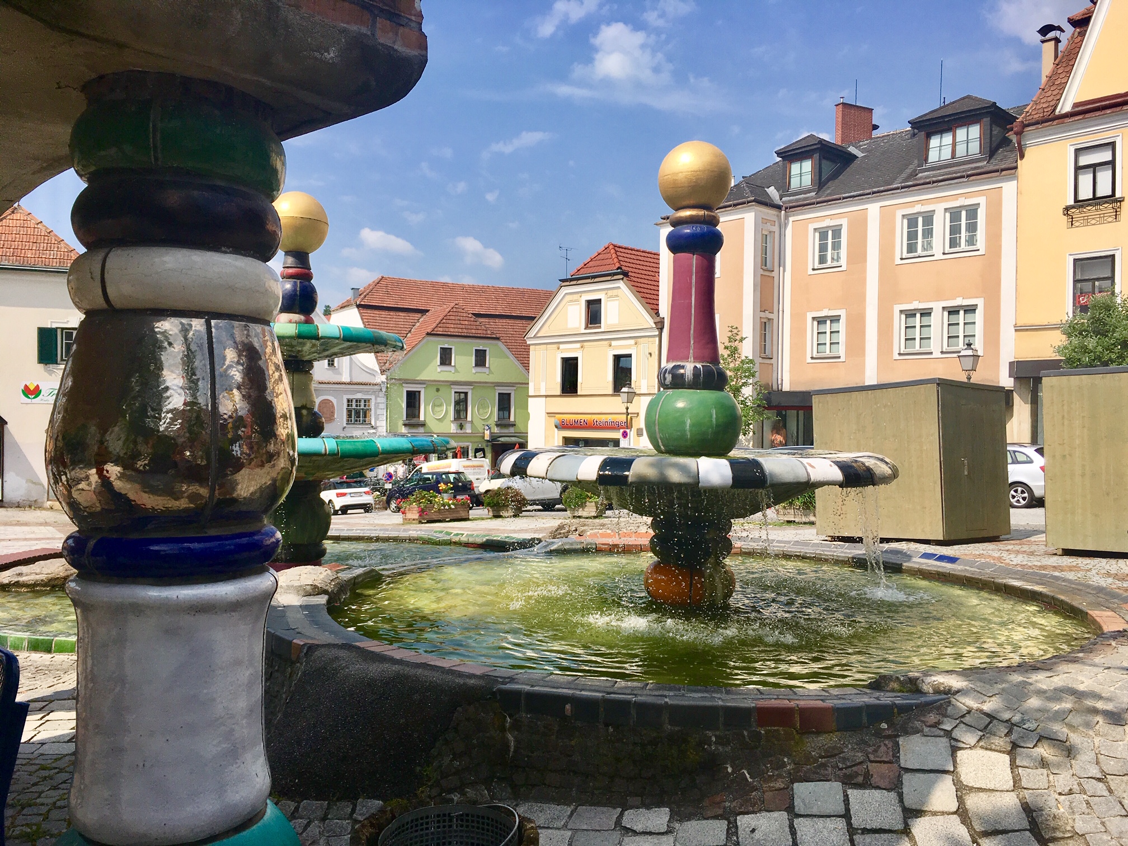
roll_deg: -0.3
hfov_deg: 61.7
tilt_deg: -0.2
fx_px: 945
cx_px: 564
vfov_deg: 48.2
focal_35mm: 29
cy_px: 423
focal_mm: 4.15
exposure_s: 1/2137
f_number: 2.2
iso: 25
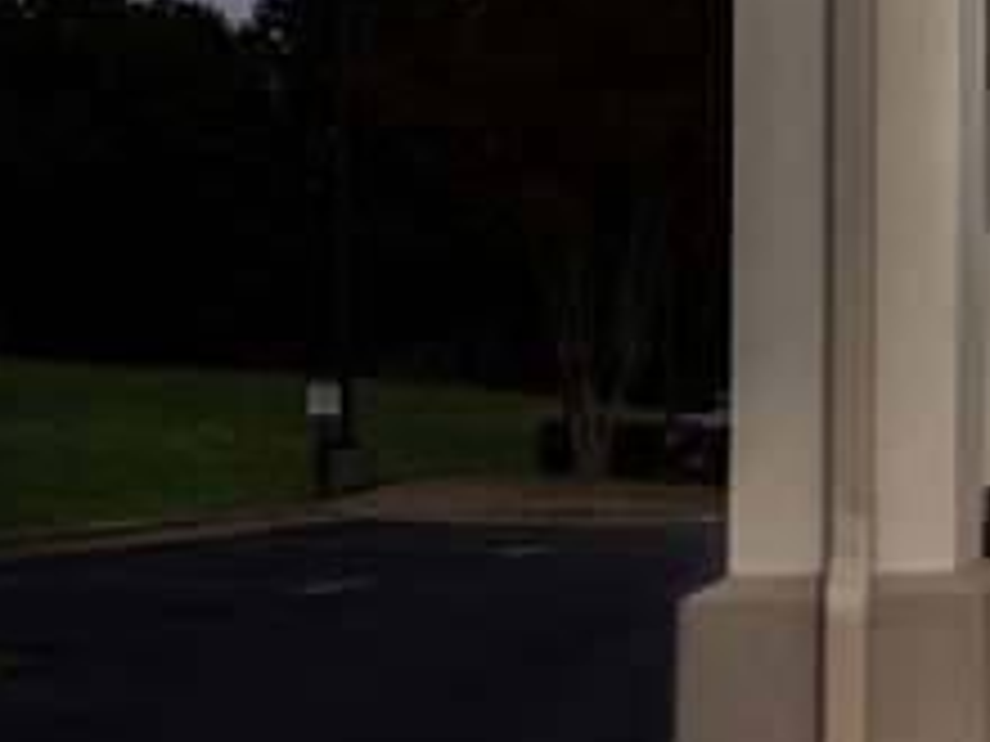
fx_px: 2688
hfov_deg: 14.8
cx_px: 2248
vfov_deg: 15.7
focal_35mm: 94
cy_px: 364
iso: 100
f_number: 16
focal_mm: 21
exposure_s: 1/15
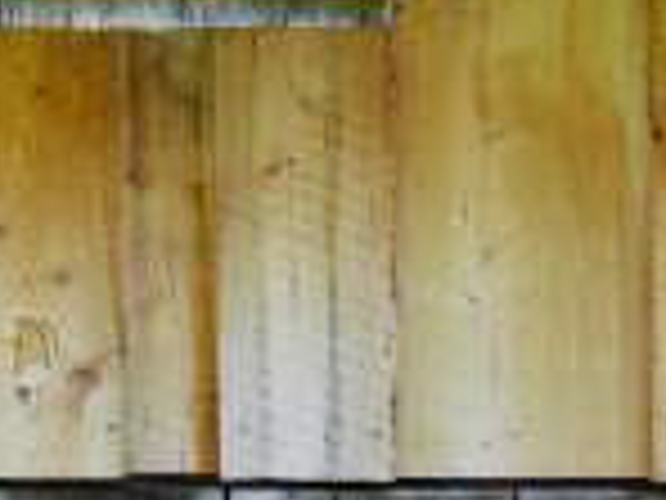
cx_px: -315
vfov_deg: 5.6
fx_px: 5099
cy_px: -72
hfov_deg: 7.4
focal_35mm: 265
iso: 200
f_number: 4
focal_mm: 32
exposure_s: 1/160
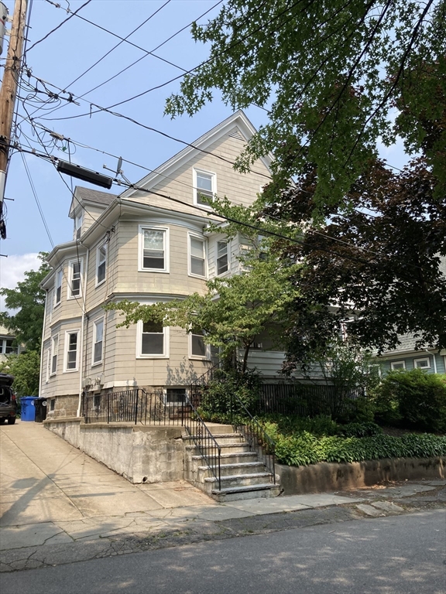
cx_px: 223
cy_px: 297
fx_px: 481
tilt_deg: +15.4
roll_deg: +0.8
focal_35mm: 28
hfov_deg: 49.7
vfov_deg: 63.4
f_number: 1.8
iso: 20
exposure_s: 1/1473
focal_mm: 3.99
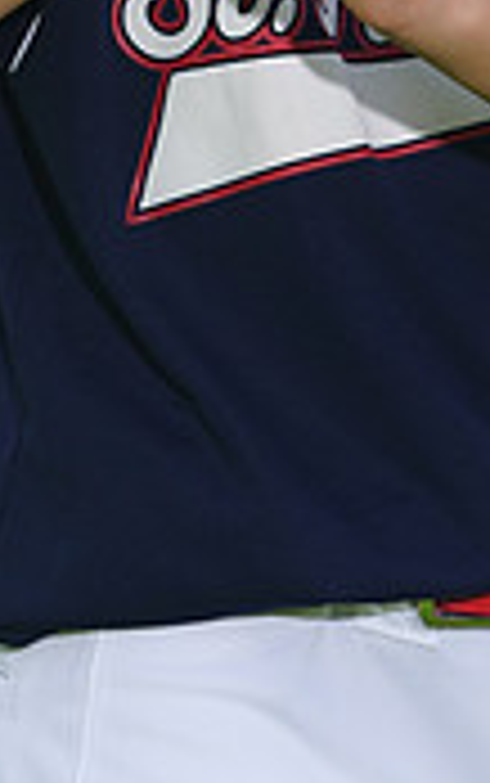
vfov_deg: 2.8
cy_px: -346
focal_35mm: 752
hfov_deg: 1.8
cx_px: 317
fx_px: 16041
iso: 160
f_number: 8
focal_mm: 221
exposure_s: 1/250
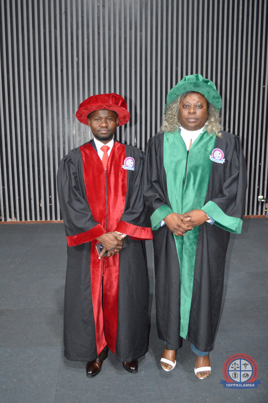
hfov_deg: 39.9
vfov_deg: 57.3
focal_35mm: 33
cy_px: 202
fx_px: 369
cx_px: 134
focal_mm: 22
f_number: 3.8
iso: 2200
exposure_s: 1/60
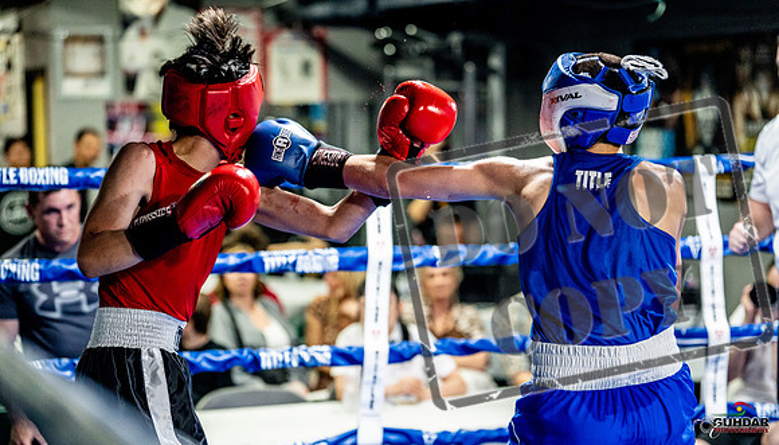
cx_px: 386
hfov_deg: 23.1
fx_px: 1905
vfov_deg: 13.3
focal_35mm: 92
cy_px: 290
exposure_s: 1/1000
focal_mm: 79
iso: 4000
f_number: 2
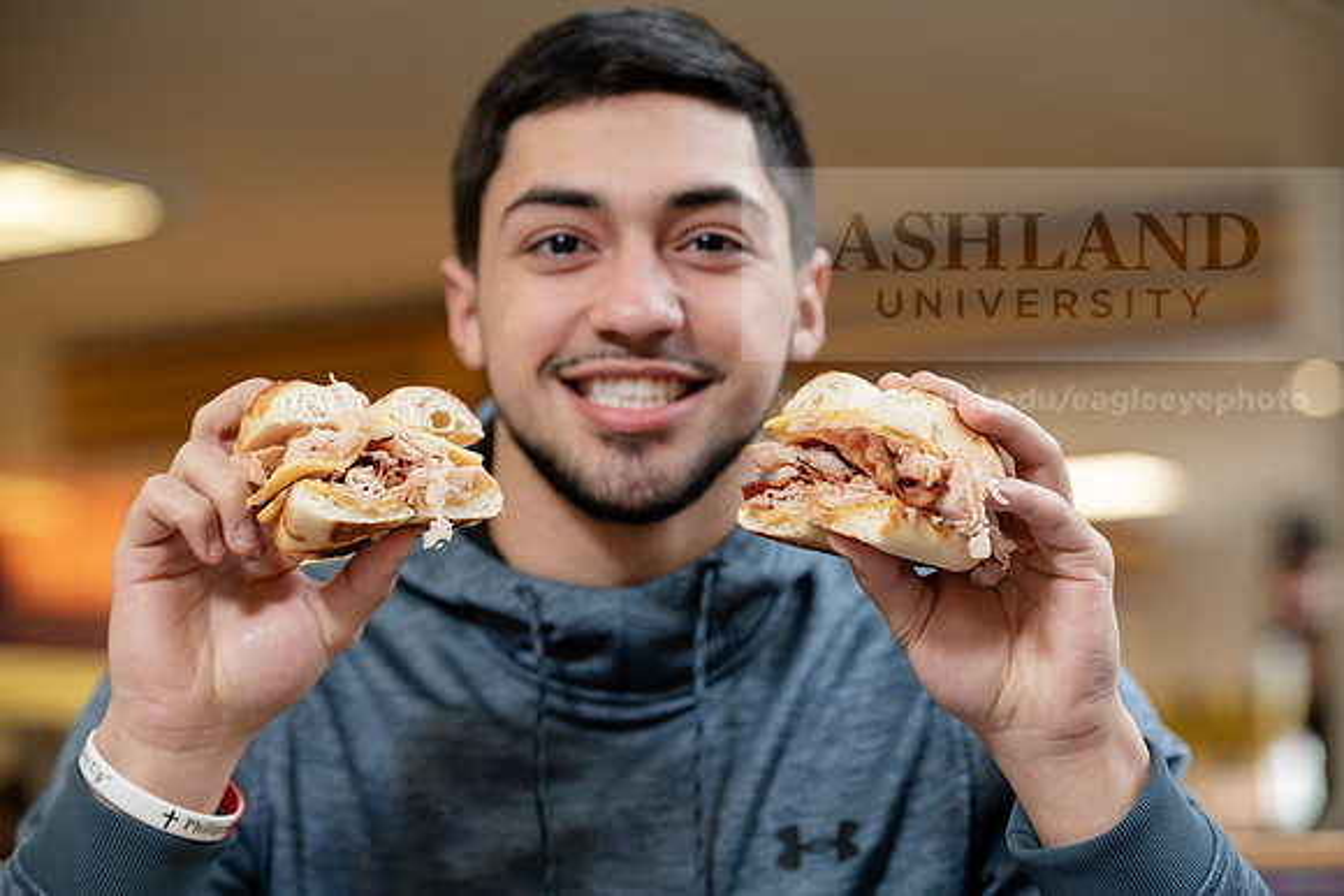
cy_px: 448
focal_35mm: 100
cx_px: 672
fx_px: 3734
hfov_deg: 20.4
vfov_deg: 13.7
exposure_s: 1/200
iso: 1250
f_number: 4
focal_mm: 100
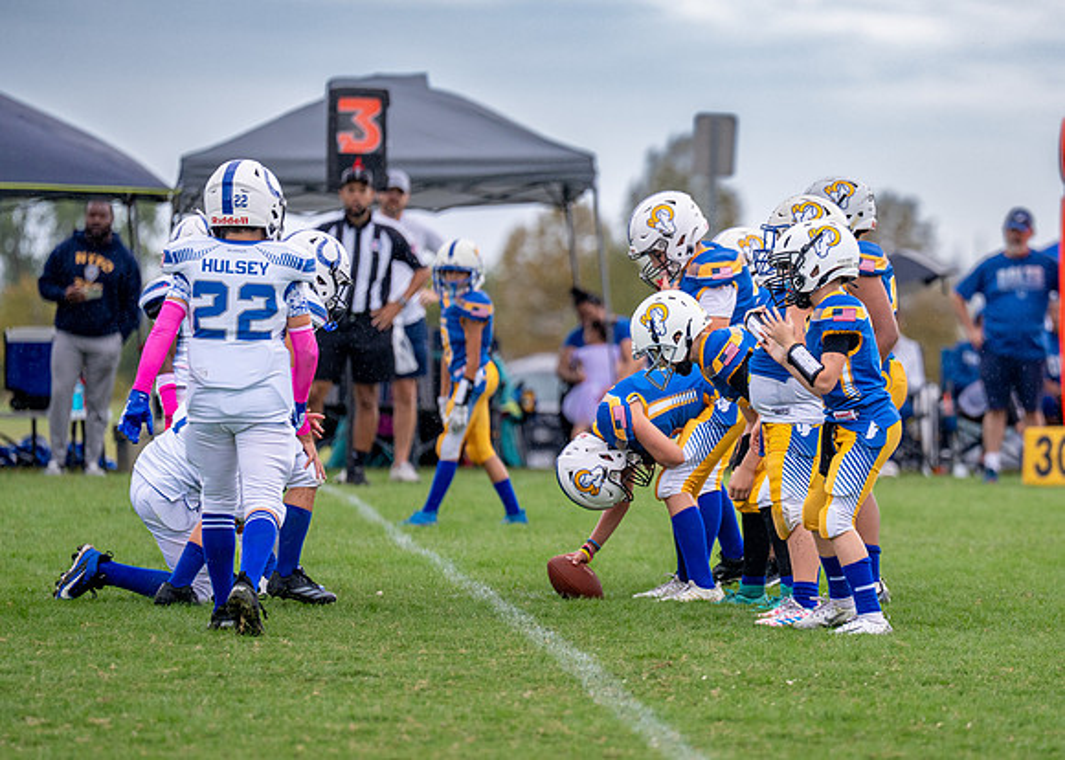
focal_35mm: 286
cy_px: 388
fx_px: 8650
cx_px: 811
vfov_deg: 5.0
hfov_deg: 7.0
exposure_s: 1/1600
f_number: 2.8
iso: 400
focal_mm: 191
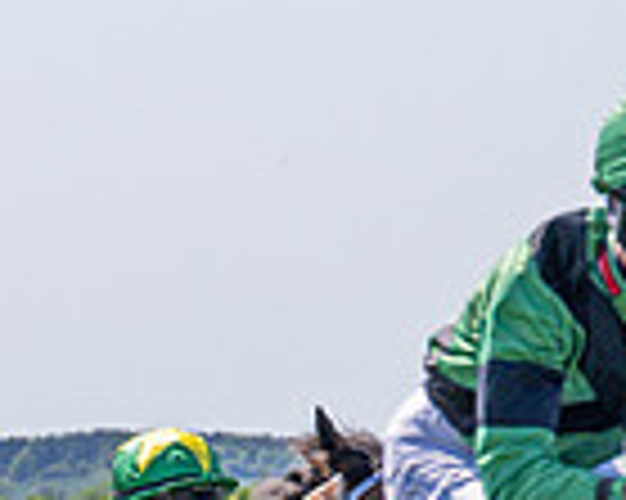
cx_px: 676
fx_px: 8702
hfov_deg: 4.1
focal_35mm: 470
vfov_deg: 3.3
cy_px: 698
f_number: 4
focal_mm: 70
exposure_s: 1/2000
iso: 200
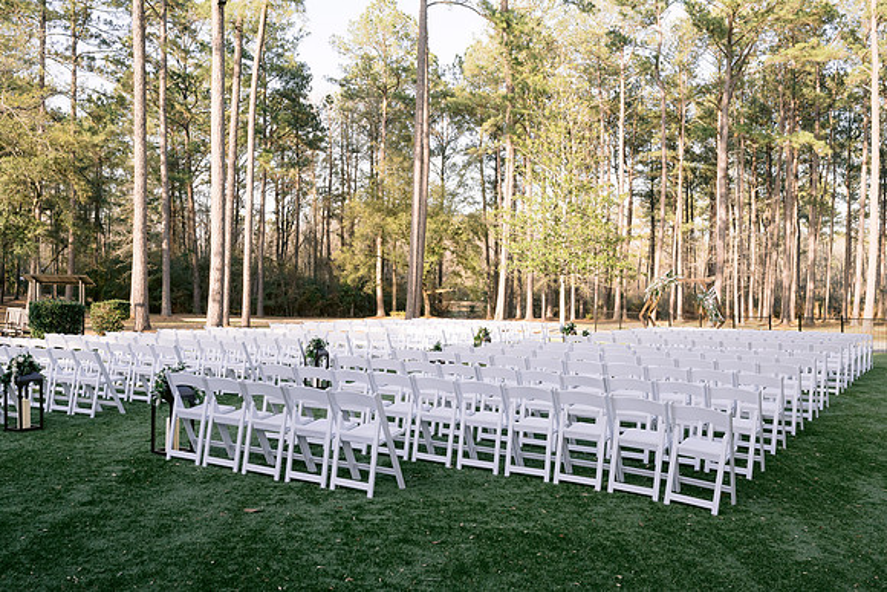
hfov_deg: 54.3
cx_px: 444
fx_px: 865
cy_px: 296
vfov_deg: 37.8
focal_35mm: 35
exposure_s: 1/200
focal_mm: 35
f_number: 8
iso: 400
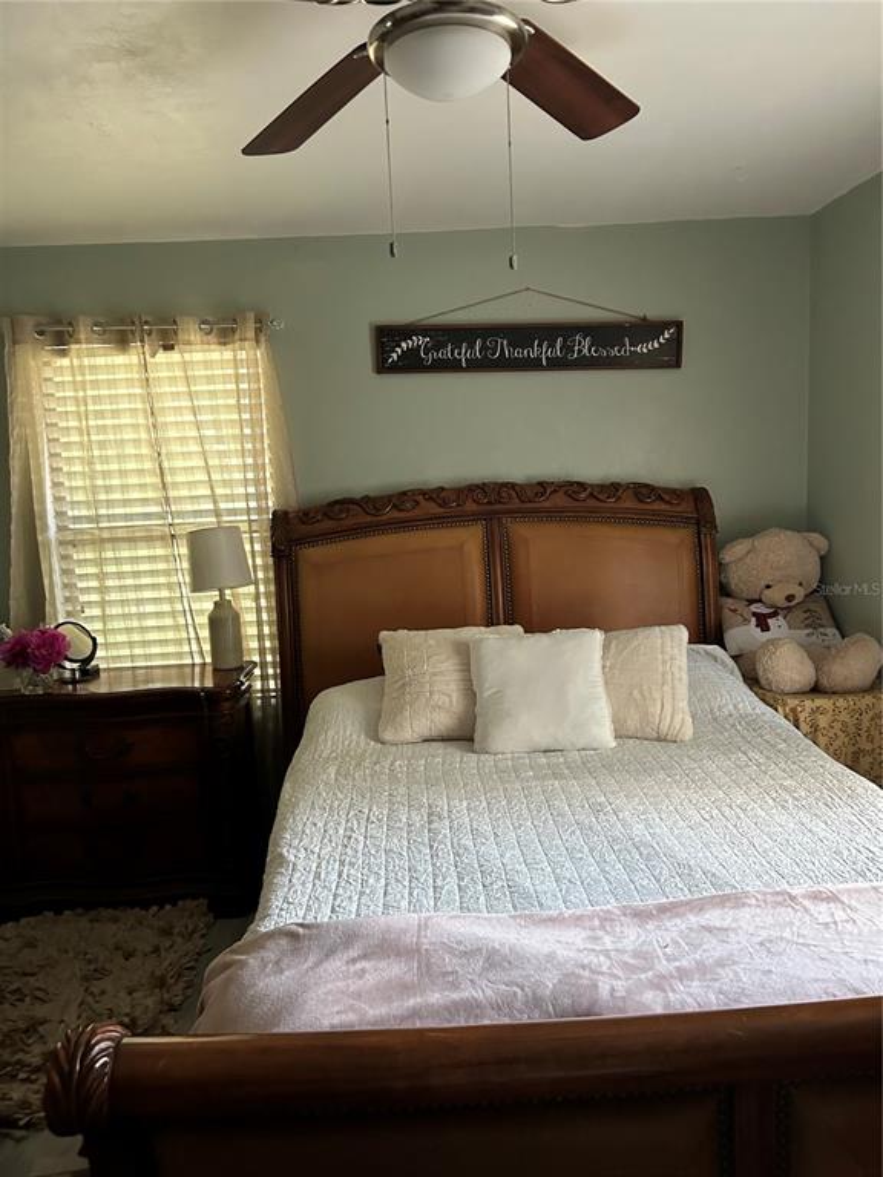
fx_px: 884
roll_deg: +2.7
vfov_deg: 67.3
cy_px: 588
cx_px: 442
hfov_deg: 53.1
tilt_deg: -7.1
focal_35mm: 26
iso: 400
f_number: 1.5
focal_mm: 5.7
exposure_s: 1/60
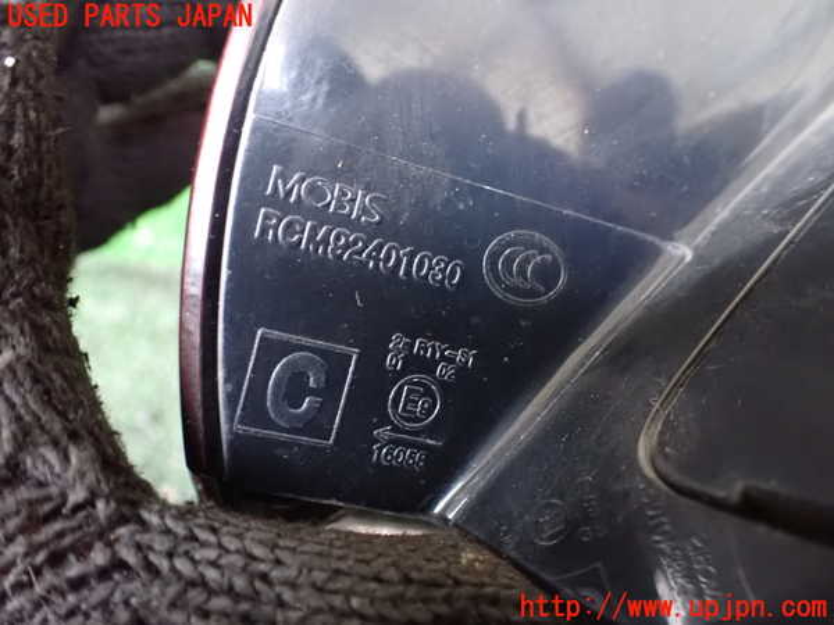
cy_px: 312
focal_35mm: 30
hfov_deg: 60.0
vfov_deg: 46.8
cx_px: 417
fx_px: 723
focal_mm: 5.4
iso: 1600
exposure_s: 1/25
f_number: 2.3
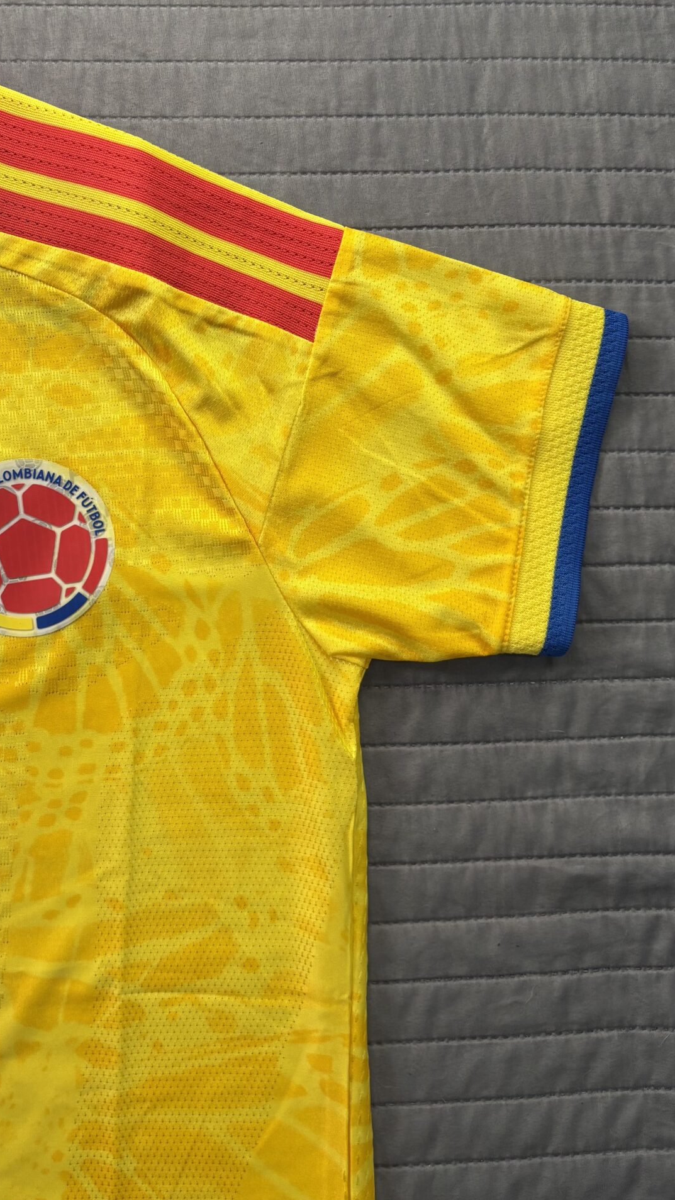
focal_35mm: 38
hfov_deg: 30.9
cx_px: 213
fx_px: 1209
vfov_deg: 52.4
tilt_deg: -84.8
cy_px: 481
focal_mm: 5.96
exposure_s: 1/50
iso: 100
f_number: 1.6
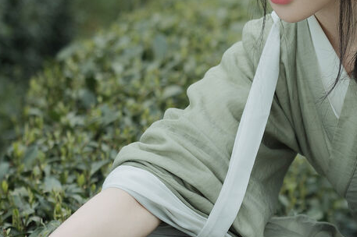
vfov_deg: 7.4
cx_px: 309
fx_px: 1823
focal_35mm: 184
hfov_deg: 11.1
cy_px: 59
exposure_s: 1/800
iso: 320
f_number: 4
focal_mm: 70
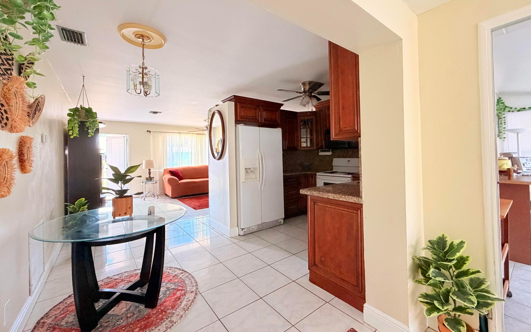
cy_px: 151
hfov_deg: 101.5
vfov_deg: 74.6
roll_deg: +0.4
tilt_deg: +2.1
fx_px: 217
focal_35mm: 15
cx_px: 266
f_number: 2.2
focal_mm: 2.22
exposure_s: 1/110
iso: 320
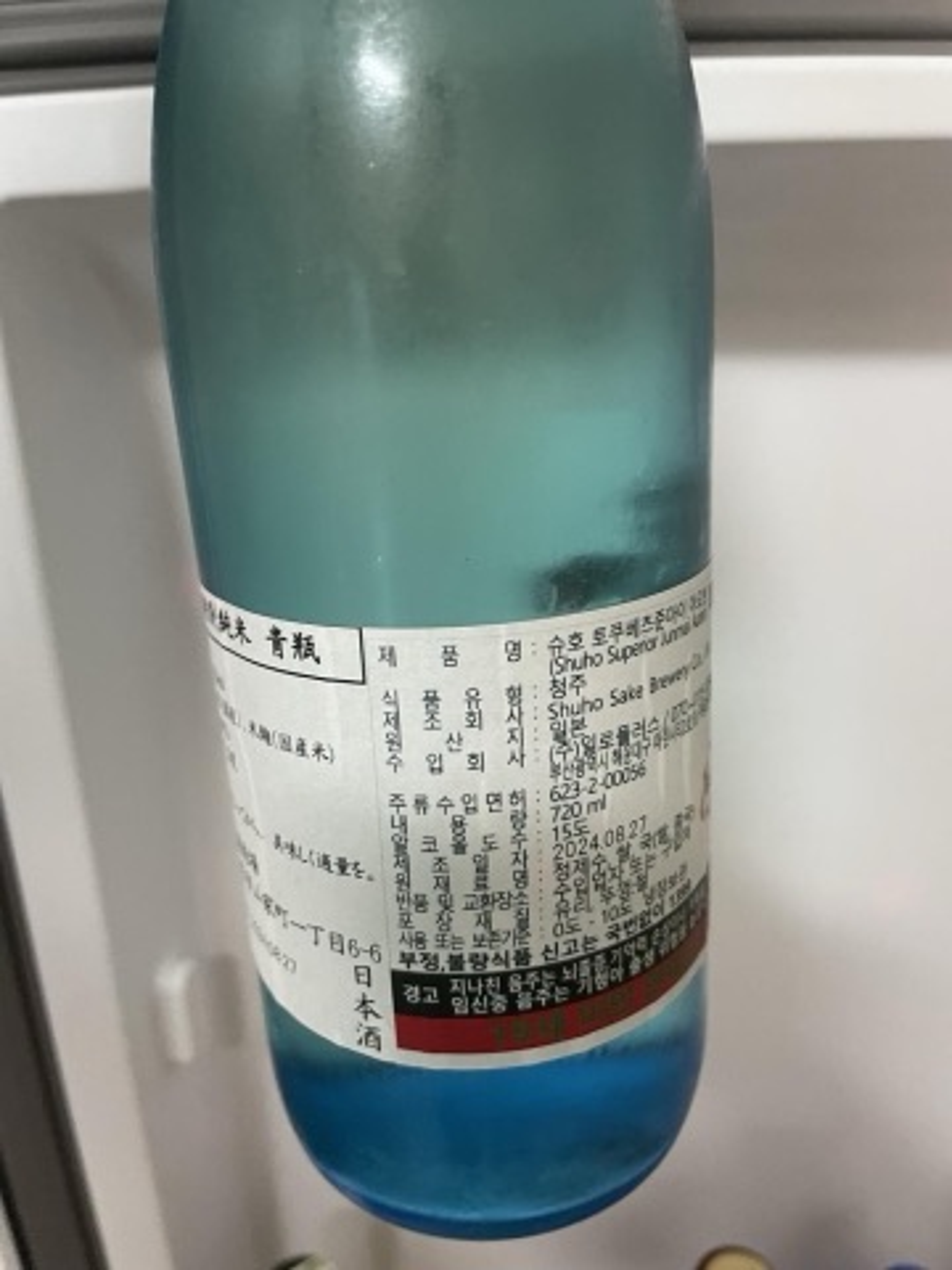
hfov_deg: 53.1
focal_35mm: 26
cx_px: 476
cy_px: 635
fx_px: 953
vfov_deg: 67.3
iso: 320
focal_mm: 4.2
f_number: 1.6
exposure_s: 1/60
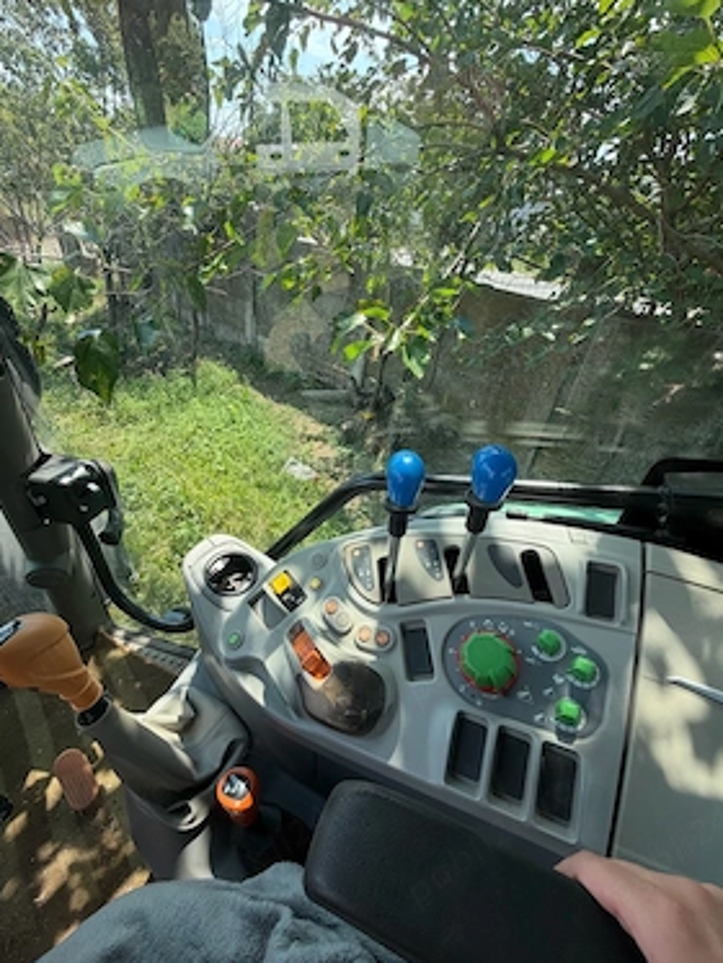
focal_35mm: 15
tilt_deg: -33.8
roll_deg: -5.6
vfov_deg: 98.1
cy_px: 470
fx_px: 417
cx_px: 341
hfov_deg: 81.7
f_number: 2.2
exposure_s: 1/229
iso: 40
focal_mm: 2.22
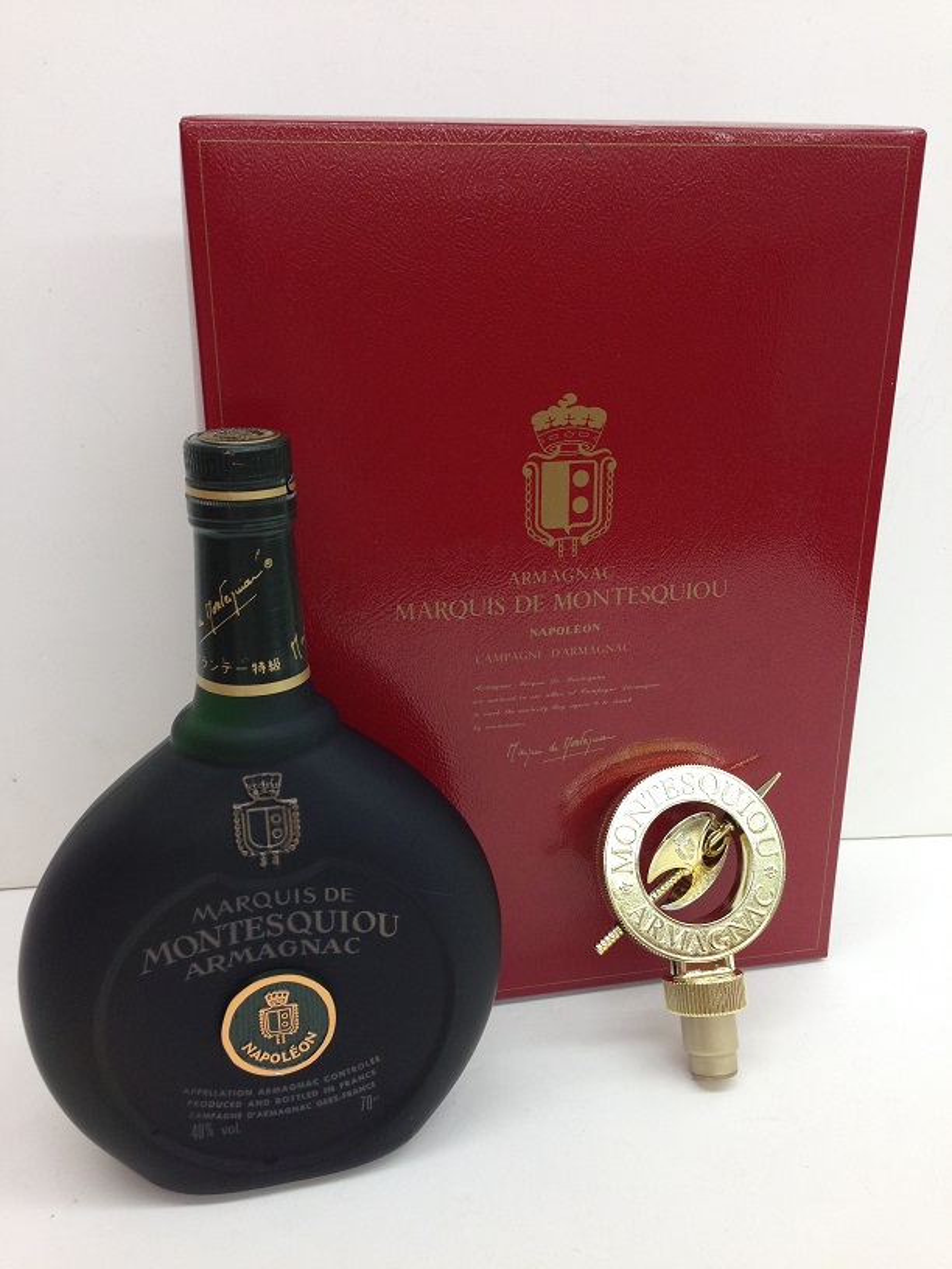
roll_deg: +1.2
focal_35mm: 33
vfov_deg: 55.4
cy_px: 634
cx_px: 476
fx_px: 1210
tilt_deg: -15.2
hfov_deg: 42.9
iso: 64
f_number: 2.4
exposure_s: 1/60
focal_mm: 4.12
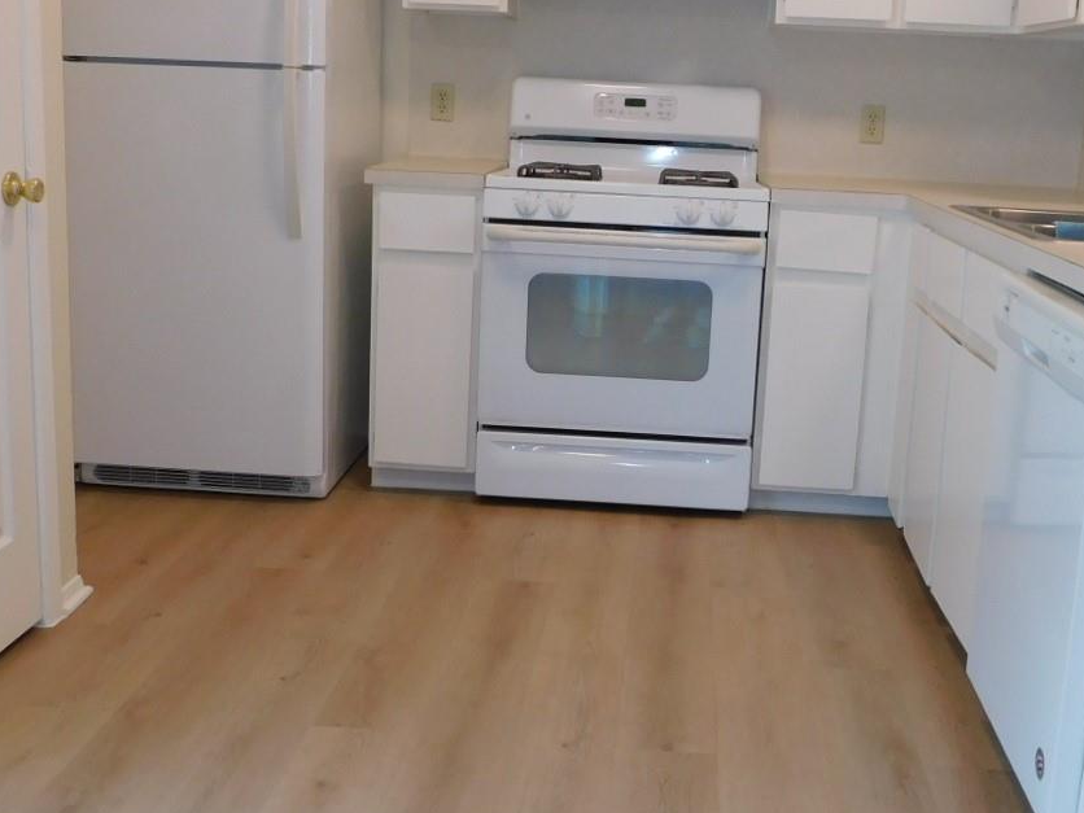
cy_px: 359
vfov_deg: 32.8
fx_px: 1378
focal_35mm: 44
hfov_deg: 42.9
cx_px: 595
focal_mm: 4
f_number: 3
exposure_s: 1/40
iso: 125
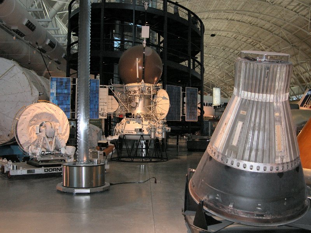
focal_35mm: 35
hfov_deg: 52.6
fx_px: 314
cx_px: 156
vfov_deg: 40.7
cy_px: 116
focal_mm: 9
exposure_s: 1/60
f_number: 2.8
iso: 200
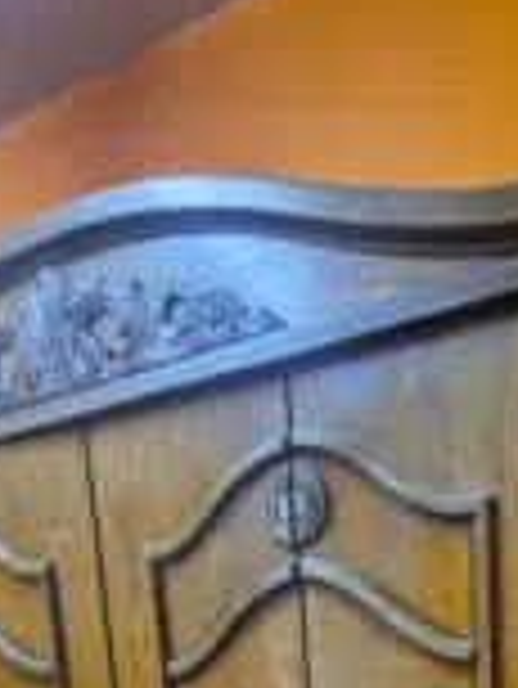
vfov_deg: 40.2
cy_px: 805
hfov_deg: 40.0
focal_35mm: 34
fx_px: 677
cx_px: 423
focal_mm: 1.74
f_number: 2.2
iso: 1600
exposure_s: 1/25
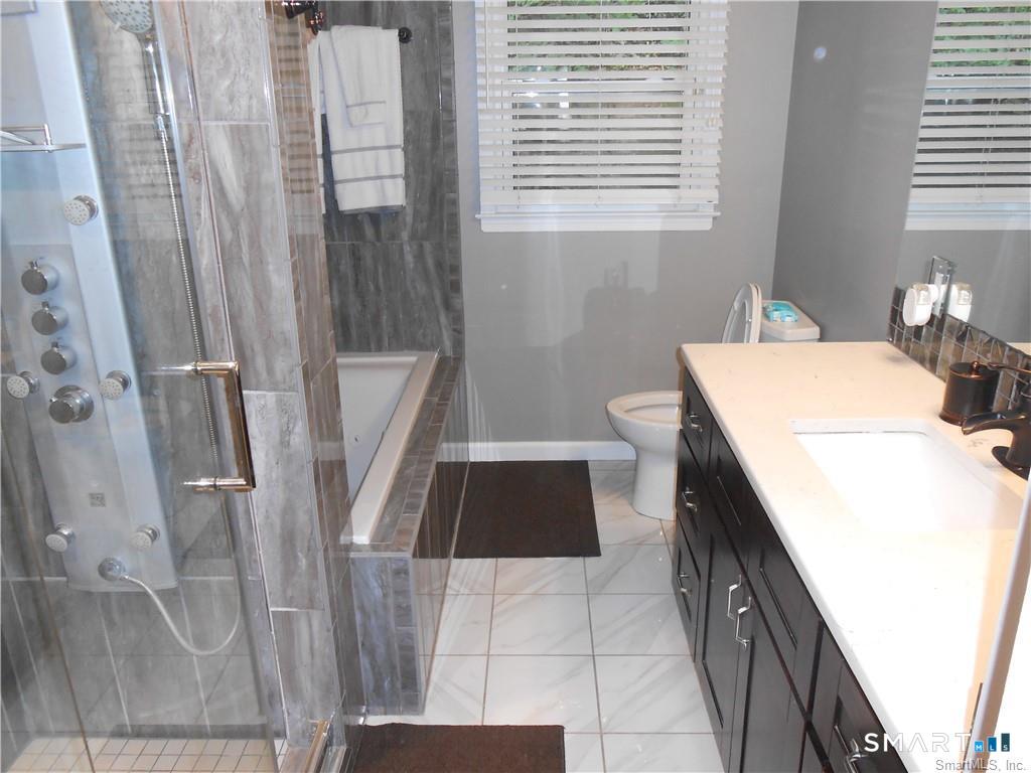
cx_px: 516
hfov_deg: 67.3
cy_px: 386
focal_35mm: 26
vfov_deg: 53.1
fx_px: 774
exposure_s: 1/25
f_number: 3.5
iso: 250
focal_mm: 4.6
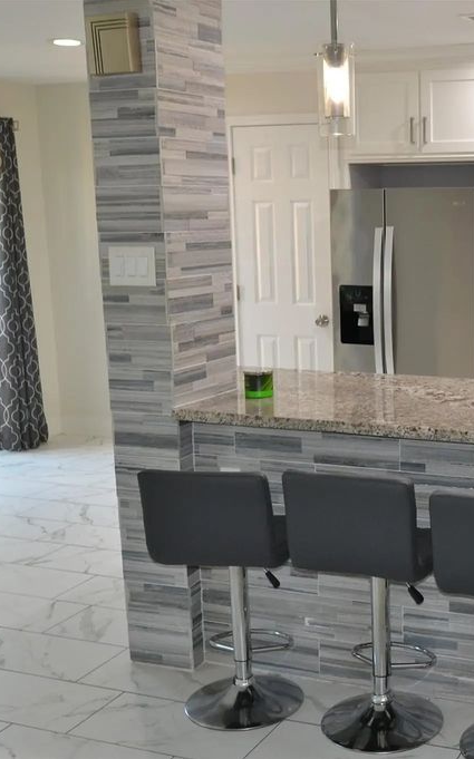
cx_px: 468
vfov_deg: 43.5
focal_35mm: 46
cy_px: 380
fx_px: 952
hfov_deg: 26.5
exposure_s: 1/60
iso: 400
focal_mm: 20
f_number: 3.5
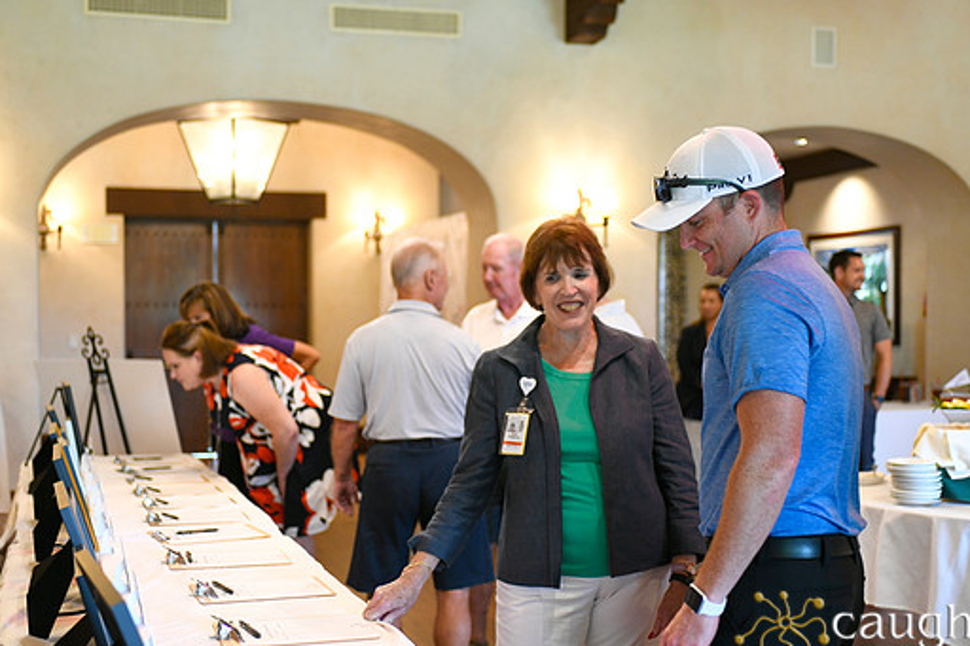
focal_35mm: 51
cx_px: 457
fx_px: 1374
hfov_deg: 38.9
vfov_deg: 26.5
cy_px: 348
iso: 1600
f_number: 2.8
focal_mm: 45
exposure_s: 1/80
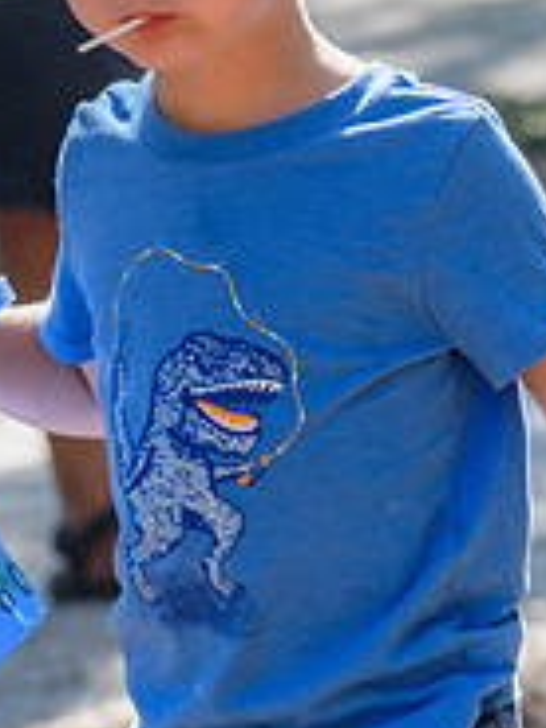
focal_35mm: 387
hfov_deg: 3.8
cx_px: 111
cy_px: 182
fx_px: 8139
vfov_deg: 5.1
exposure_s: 1/500
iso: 220
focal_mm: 110
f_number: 5.6
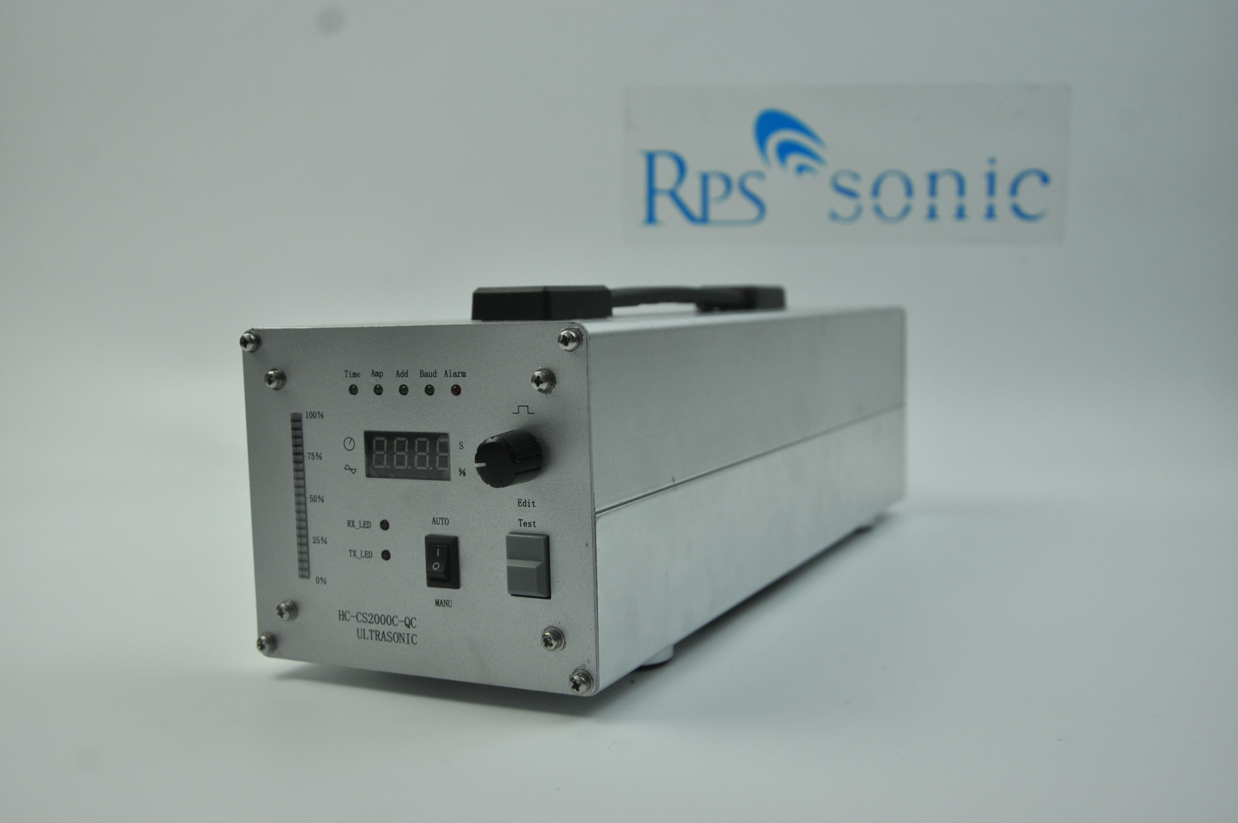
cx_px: 619
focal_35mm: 38
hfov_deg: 51.3
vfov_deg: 35.4
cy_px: 412
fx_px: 1288
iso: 320
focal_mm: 25
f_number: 5.6
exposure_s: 1/125
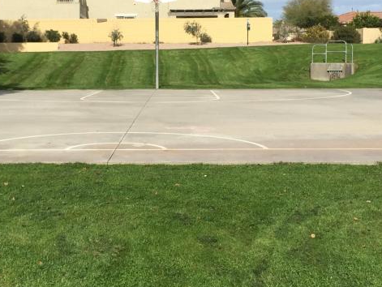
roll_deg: -0.1
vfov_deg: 23.2
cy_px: 96
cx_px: 132
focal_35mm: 63
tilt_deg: -4.1
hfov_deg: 30.5
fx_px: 696
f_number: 2.2
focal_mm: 4.15
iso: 32
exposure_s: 1/2639
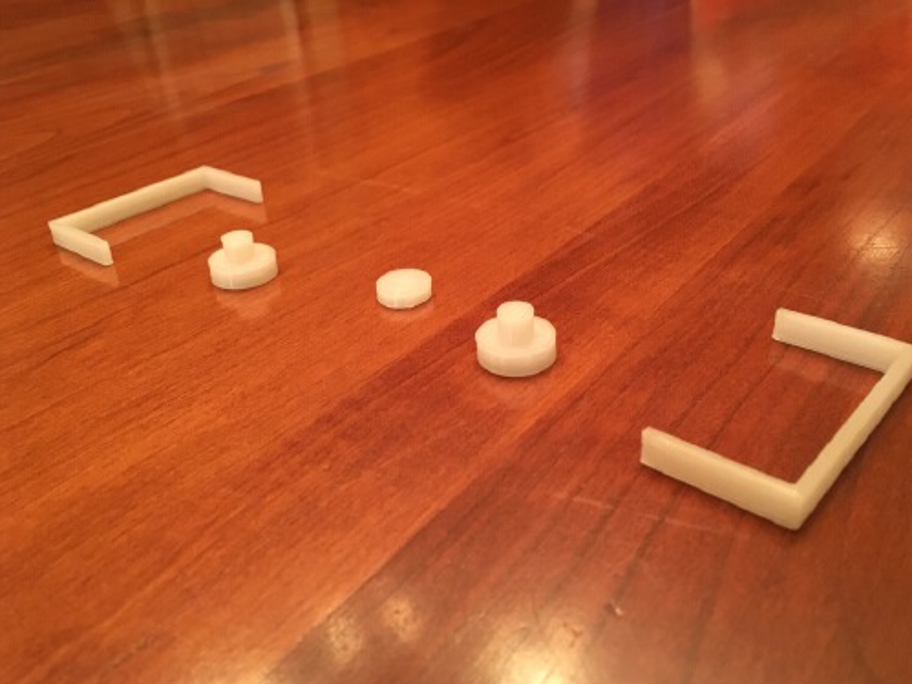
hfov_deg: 58.4
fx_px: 817
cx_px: 467
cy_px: 364
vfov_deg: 45.4
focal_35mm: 31
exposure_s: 1/15
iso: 250
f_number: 2.2
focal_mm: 4.15
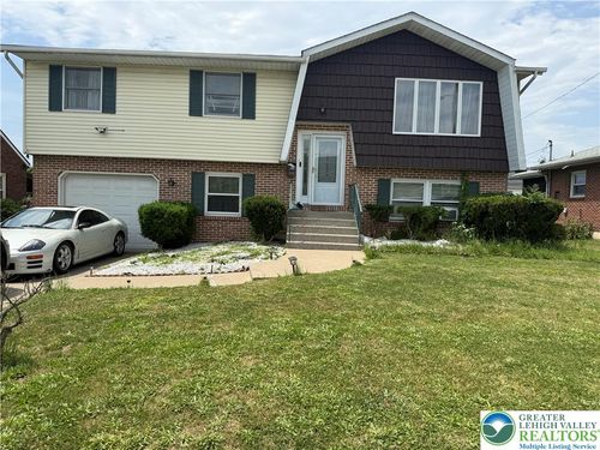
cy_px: 225
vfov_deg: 56.8
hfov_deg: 71.6
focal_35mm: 24
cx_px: 300
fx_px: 416
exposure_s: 1/4167
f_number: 1.78
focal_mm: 6.76
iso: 80
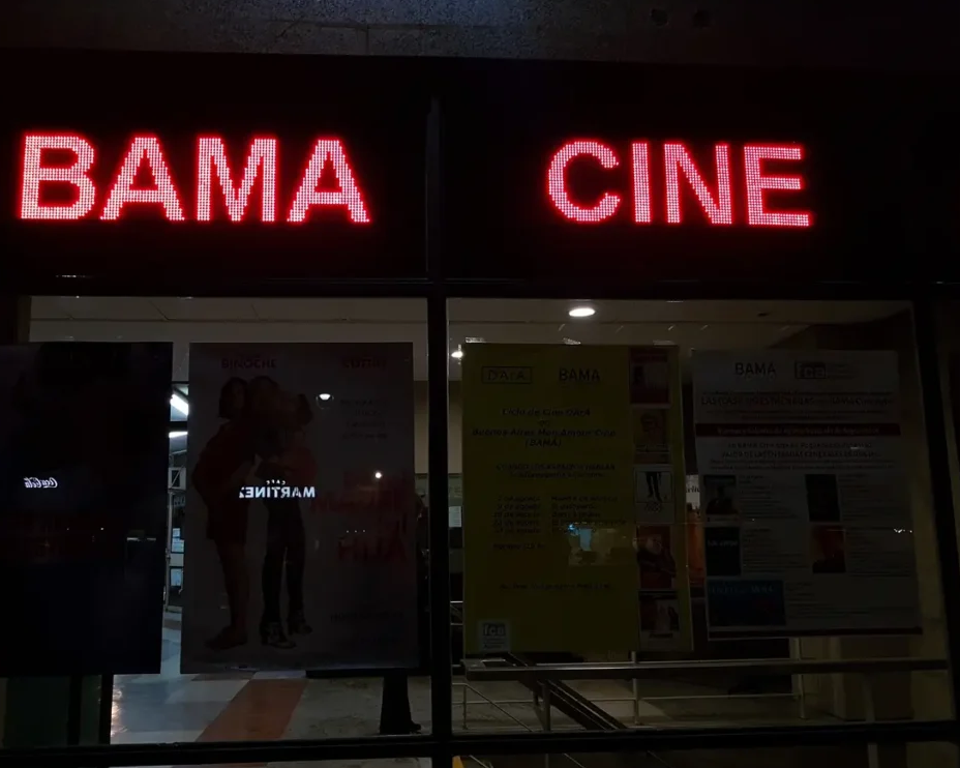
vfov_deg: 51.5
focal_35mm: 28
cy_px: 385
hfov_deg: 62.2
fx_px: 795
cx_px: 454
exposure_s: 1/100
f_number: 1.7
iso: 125
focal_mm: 4.2
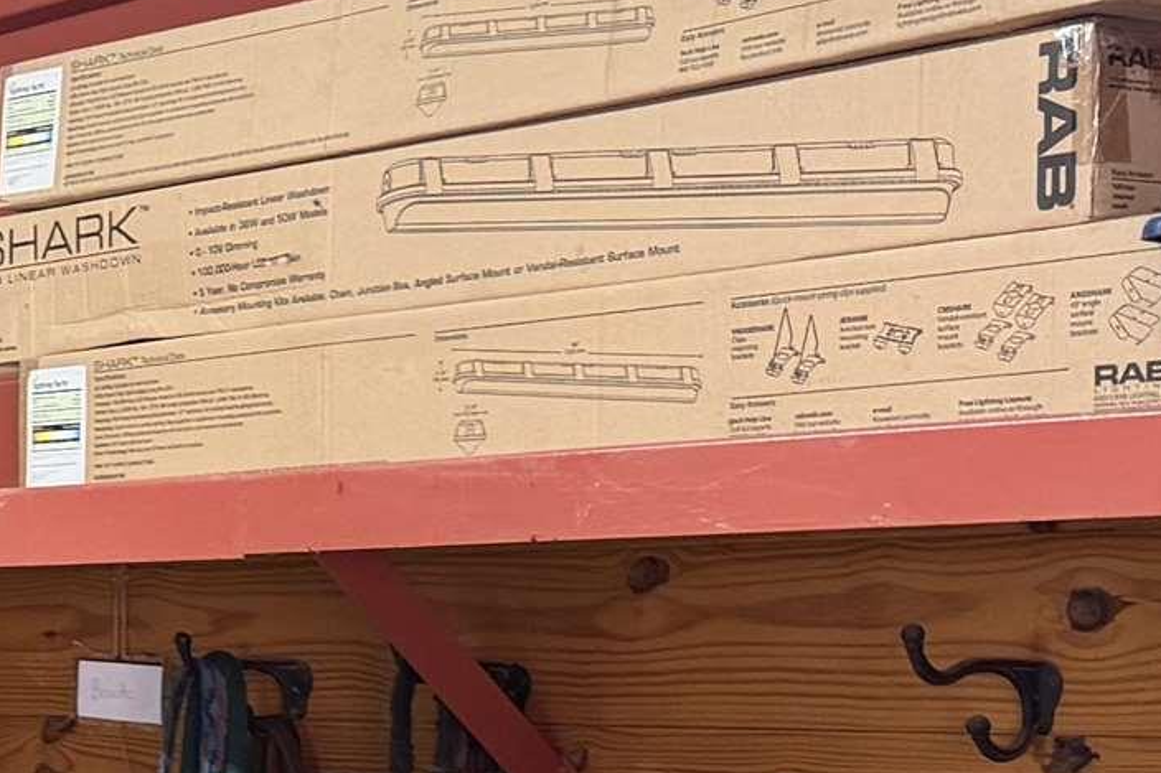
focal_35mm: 109
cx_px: -980
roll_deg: +0.6
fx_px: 3514
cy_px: 712
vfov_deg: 12.5
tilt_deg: -0.4
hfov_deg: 15.8
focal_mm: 6.76
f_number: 1.78
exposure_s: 1/60
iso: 200
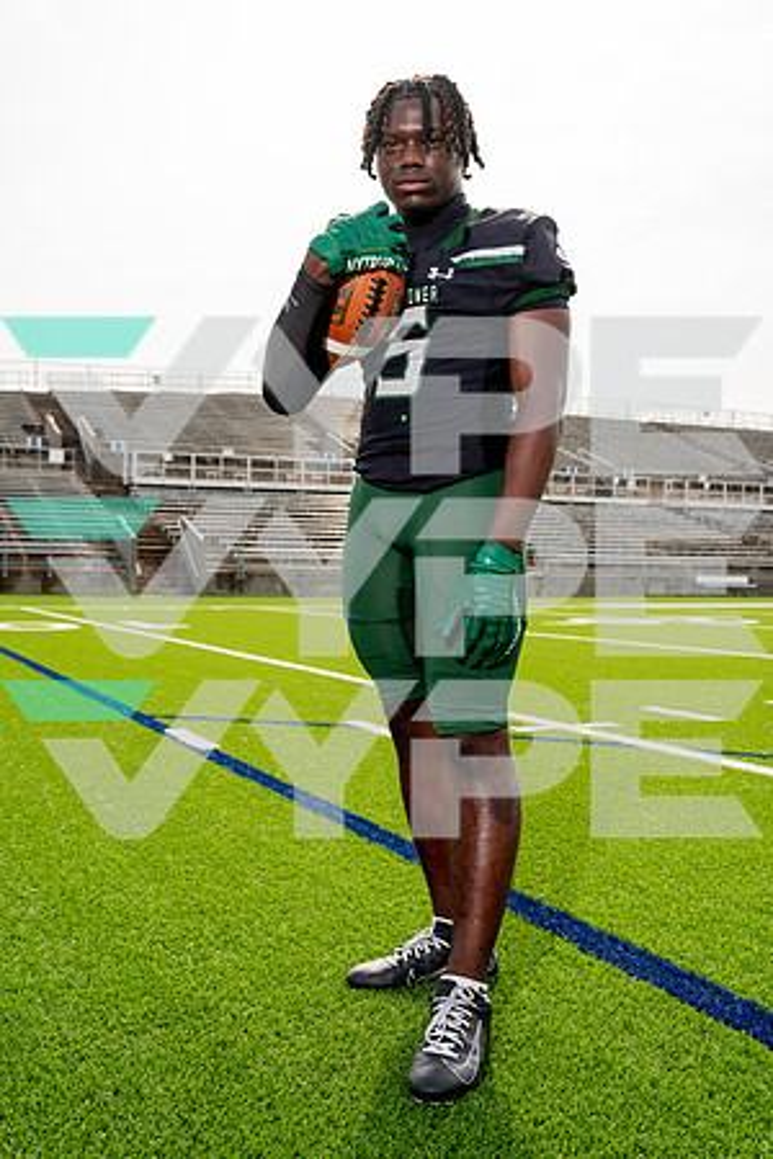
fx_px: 1192
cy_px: 580
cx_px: 386
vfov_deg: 51.9
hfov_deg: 35.9
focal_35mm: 37
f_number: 5.6
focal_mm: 37
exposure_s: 1/320
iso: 100
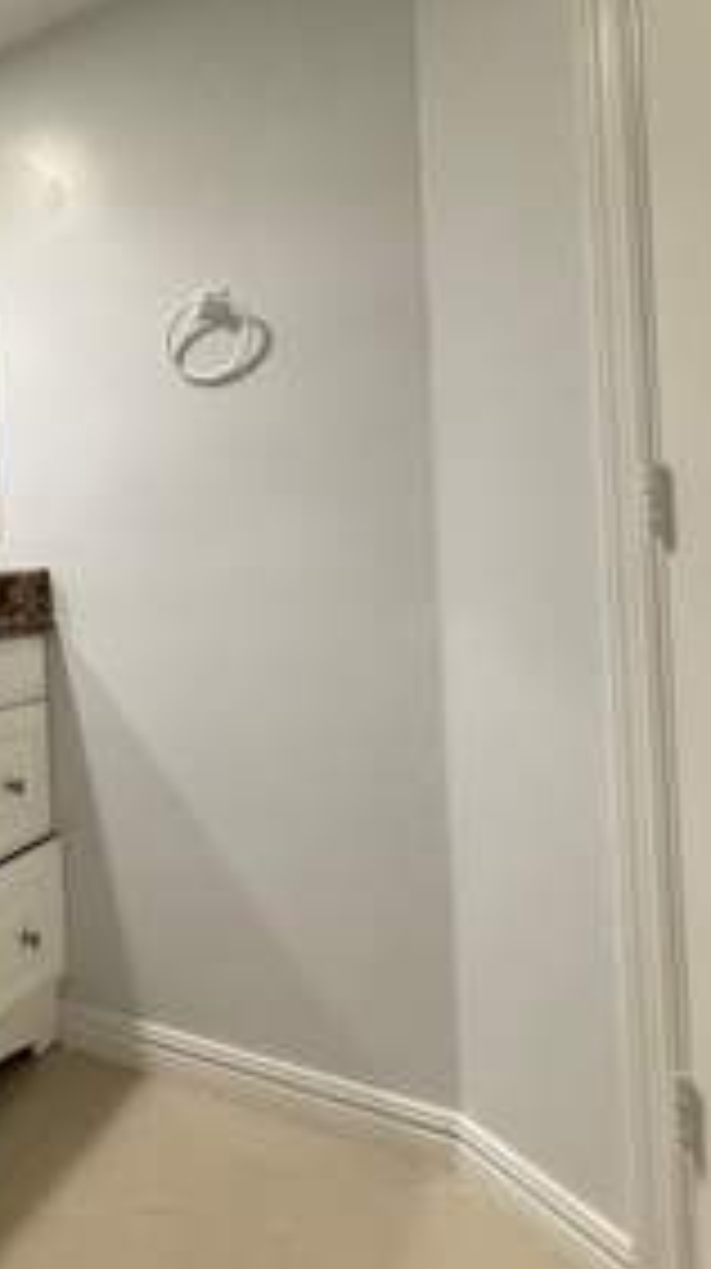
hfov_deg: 33.2
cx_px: -202
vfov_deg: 71.8
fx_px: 874
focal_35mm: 26
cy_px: 585
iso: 400
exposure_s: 1/60
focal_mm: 2.22
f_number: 2.2
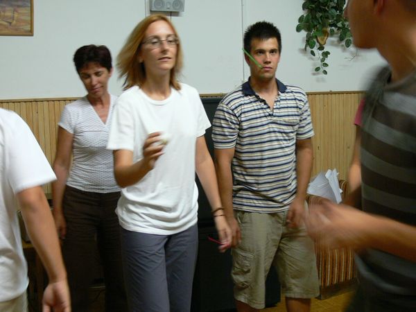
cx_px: 208
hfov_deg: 39.7
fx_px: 577
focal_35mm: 48
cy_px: 156
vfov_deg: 30.3
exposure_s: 1/15
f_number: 2.8
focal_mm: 9.2
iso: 200
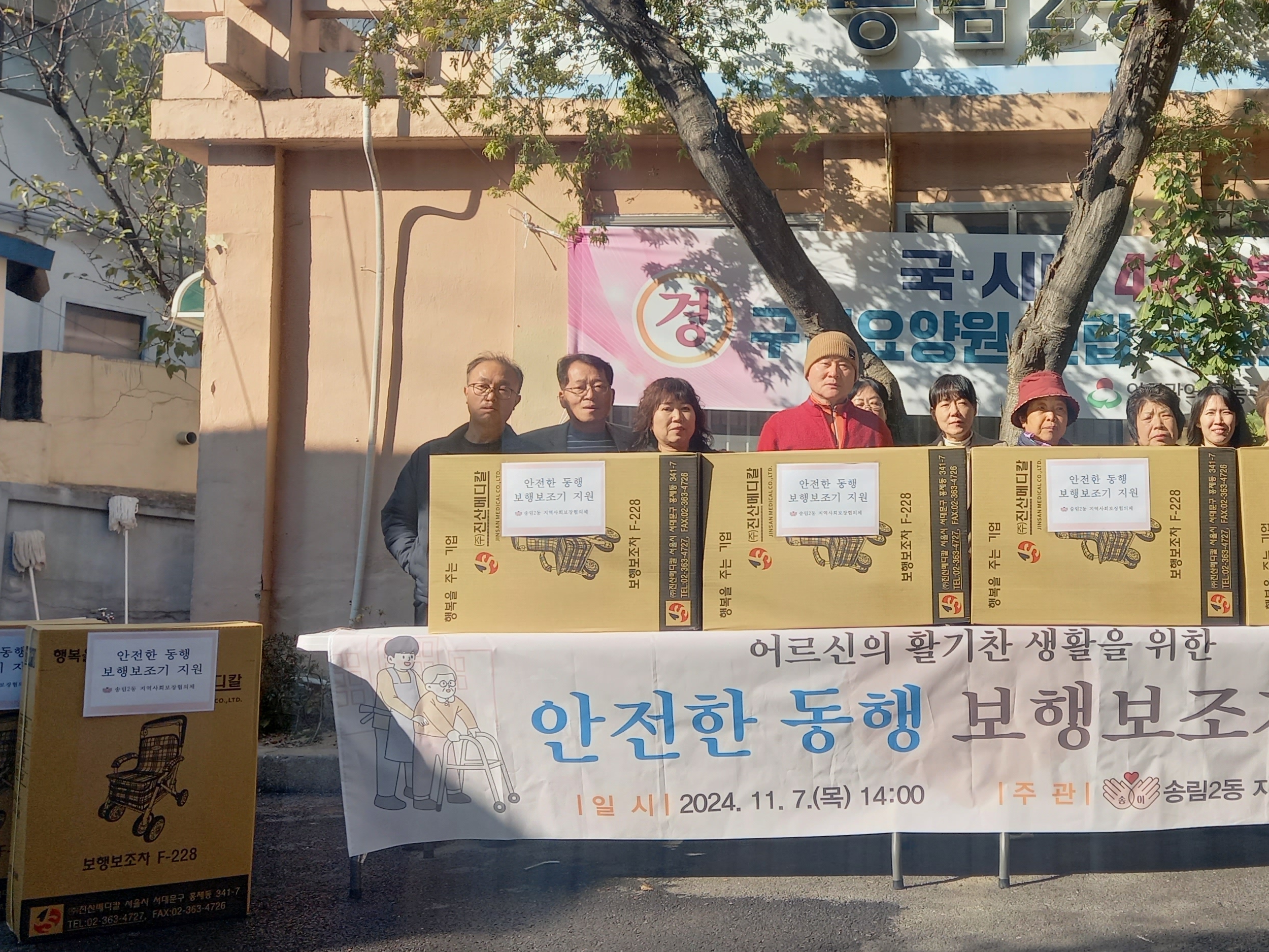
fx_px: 1466
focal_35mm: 40
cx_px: 952
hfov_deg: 45.2
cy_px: 453
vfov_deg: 36.0
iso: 25
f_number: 2
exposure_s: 1/524
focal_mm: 4.6
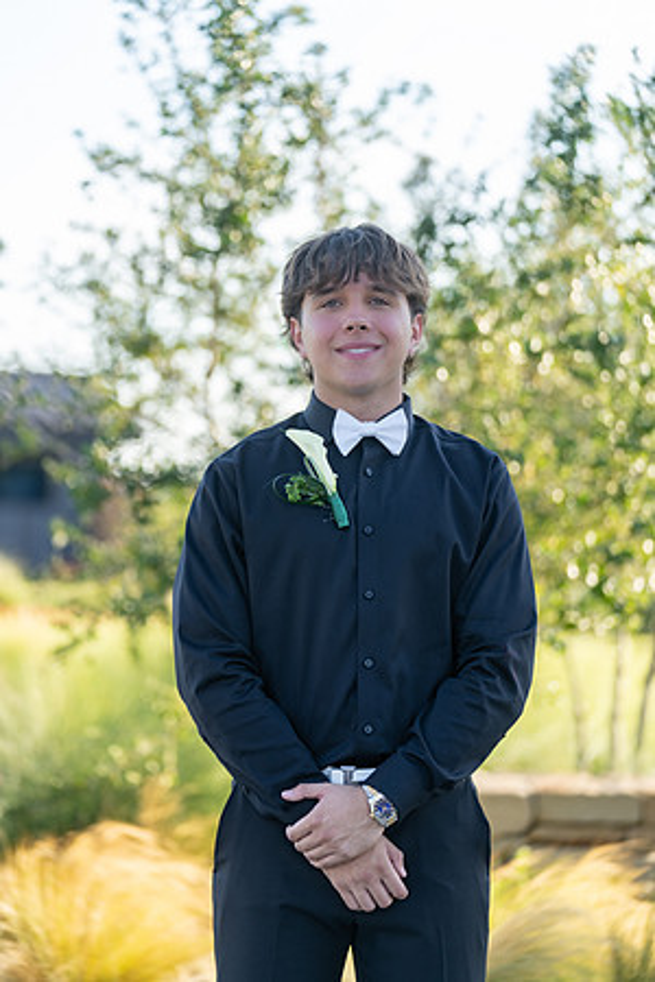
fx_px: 3411
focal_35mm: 125
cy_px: 491
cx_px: 328
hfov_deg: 11.0
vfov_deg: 16.4
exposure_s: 1/320
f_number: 2.8
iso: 100
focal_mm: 125
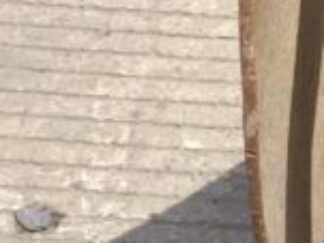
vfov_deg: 7.5
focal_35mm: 197
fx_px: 1842
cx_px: 976
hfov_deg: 8.4
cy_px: -13
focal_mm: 3
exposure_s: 1/1144
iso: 16
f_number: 1.8
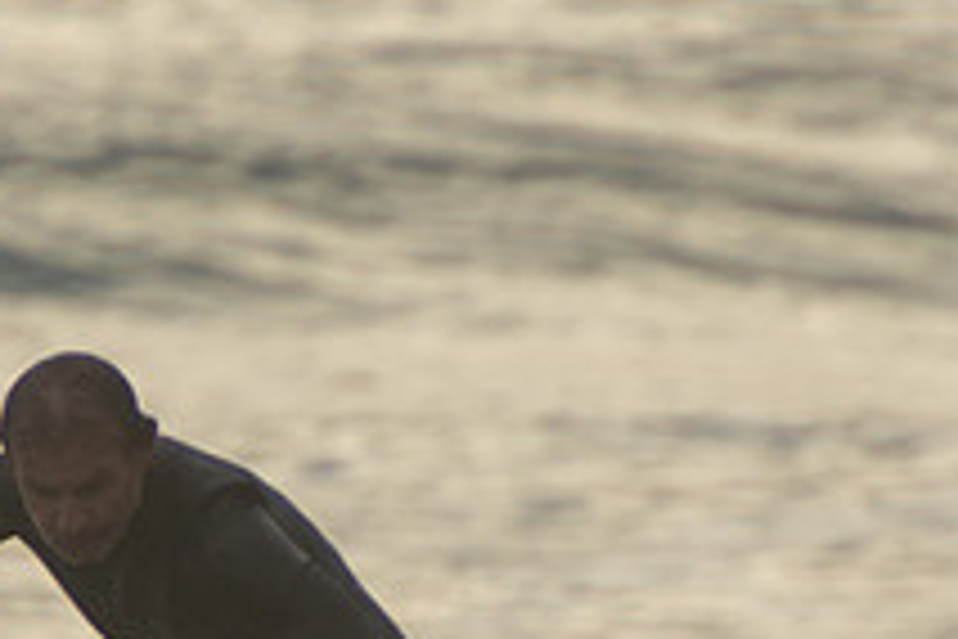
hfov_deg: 1.3
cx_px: 234
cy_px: 731
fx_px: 43479
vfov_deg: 0.8
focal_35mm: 1634
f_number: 5.6
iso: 180
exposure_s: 1/1000
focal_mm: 400
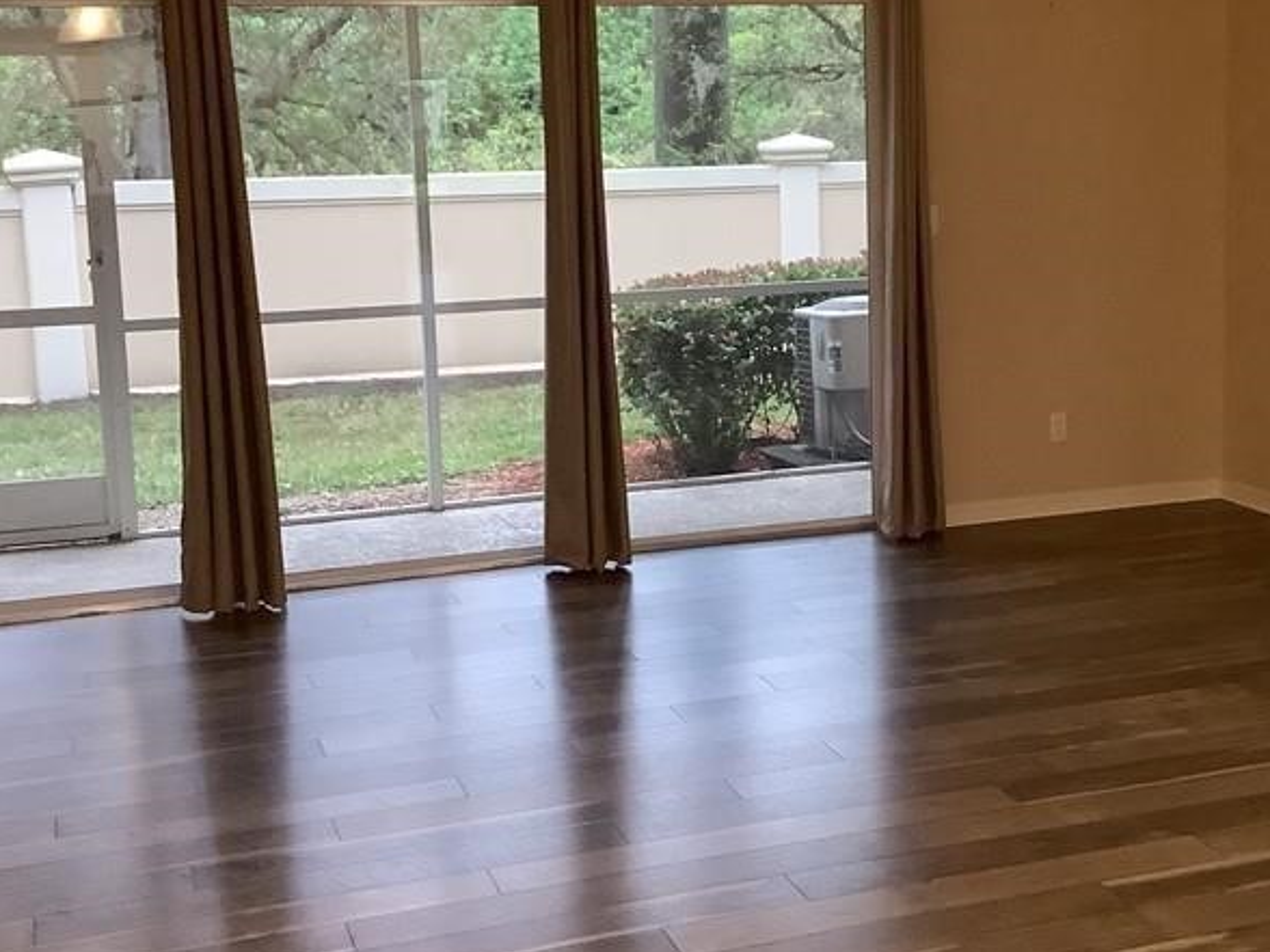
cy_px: 378
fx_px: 1981
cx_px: 825
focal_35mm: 54
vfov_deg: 27.0
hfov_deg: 35.3
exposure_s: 1/40
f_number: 2.4
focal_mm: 3.3
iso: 320
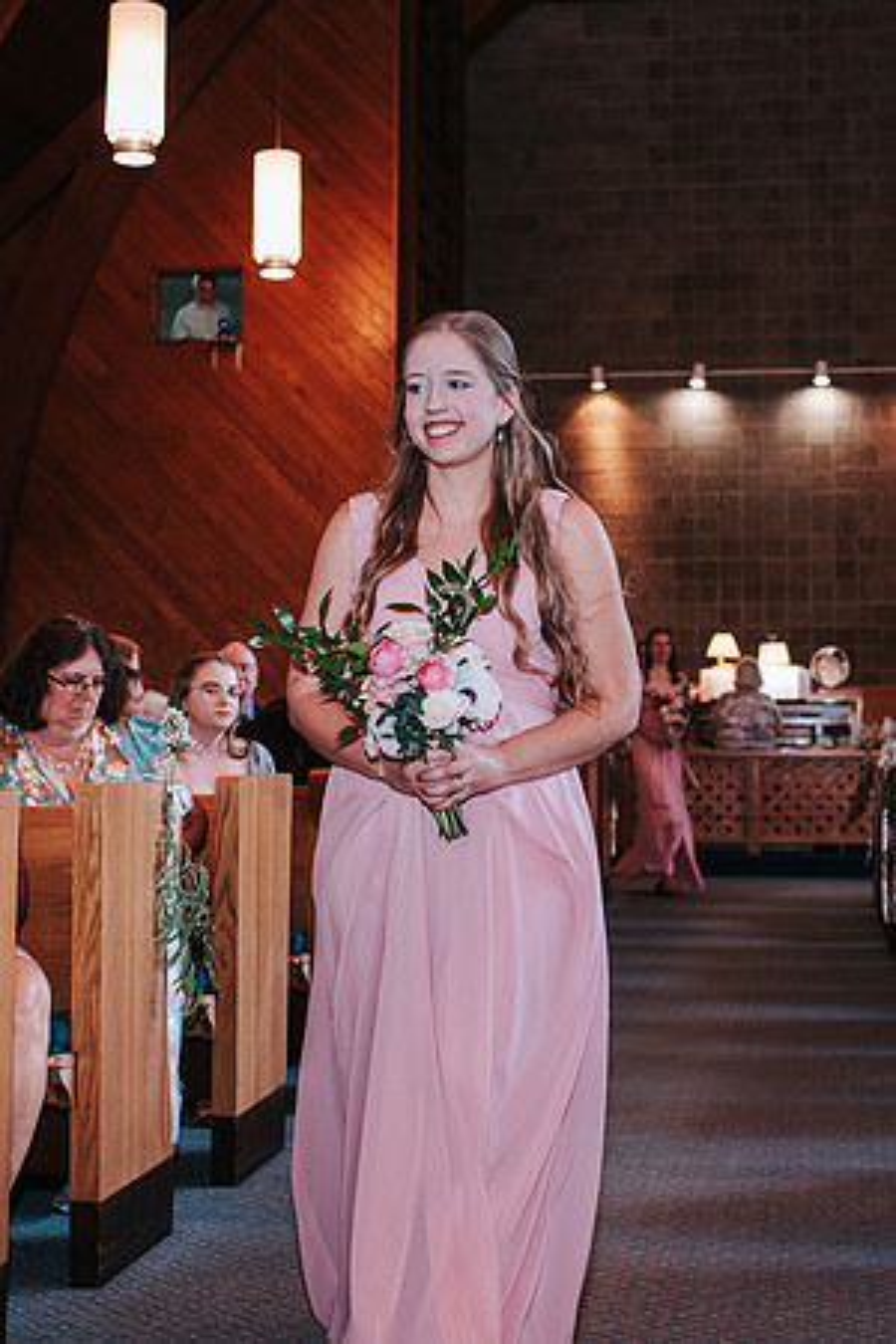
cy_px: 638
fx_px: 2074
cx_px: 527
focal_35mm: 56
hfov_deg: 24.3
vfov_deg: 35.9
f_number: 3.2
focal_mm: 35
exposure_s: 1/125
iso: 1000
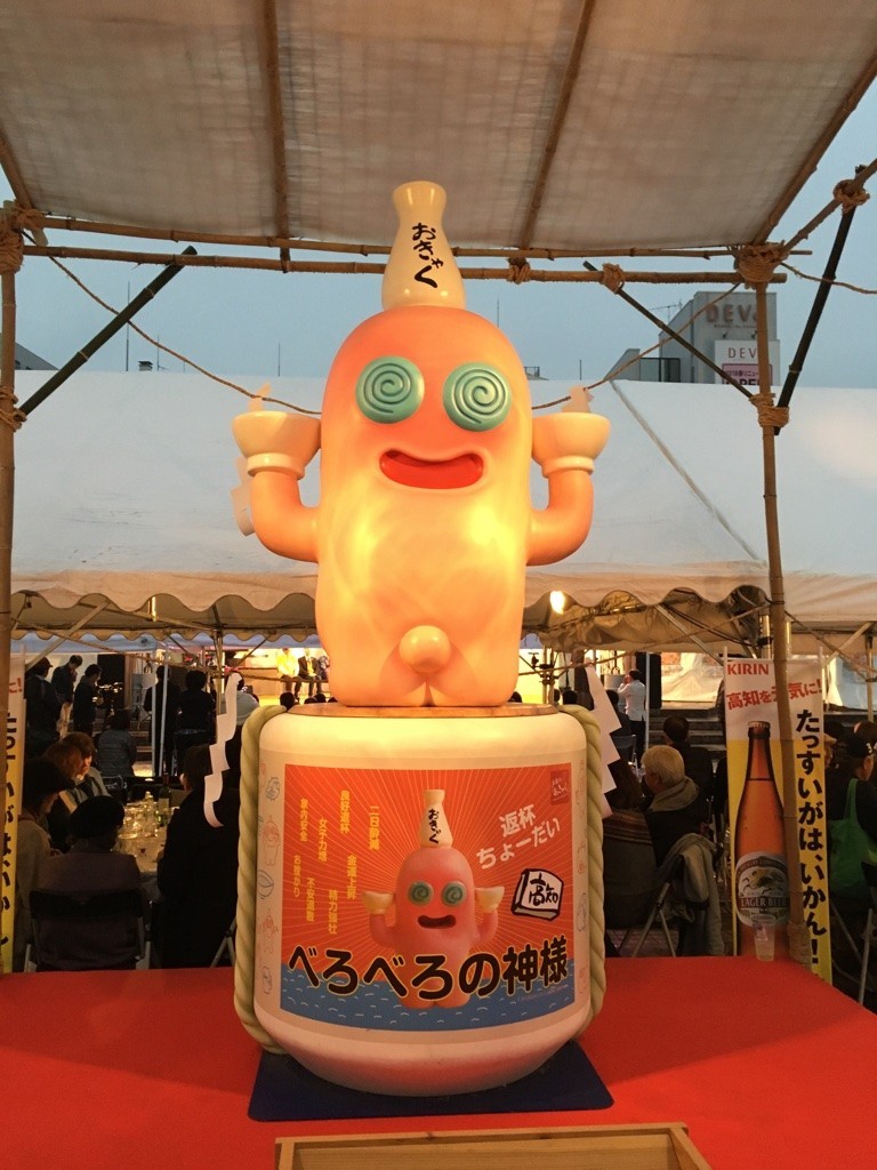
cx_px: 438
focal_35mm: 29
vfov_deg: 61.7
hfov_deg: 48.2
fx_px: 980
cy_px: 585
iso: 125
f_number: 2.2
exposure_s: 1/30
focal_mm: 4.15
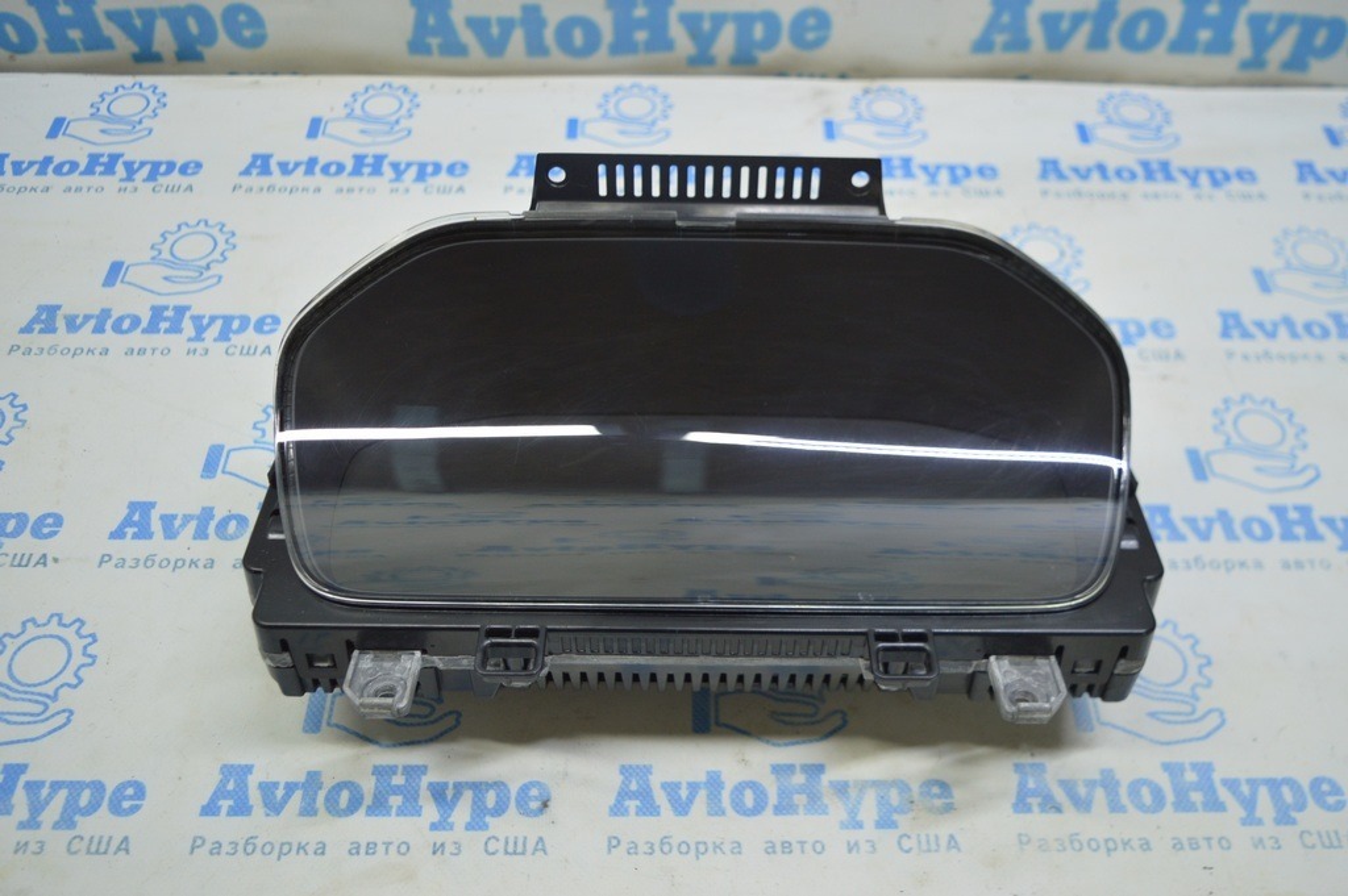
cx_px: 674
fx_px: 1235
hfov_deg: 57.3
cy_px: 448
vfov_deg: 39.9
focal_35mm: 33
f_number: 3.8
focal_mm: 22
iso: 400
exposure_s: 1/50
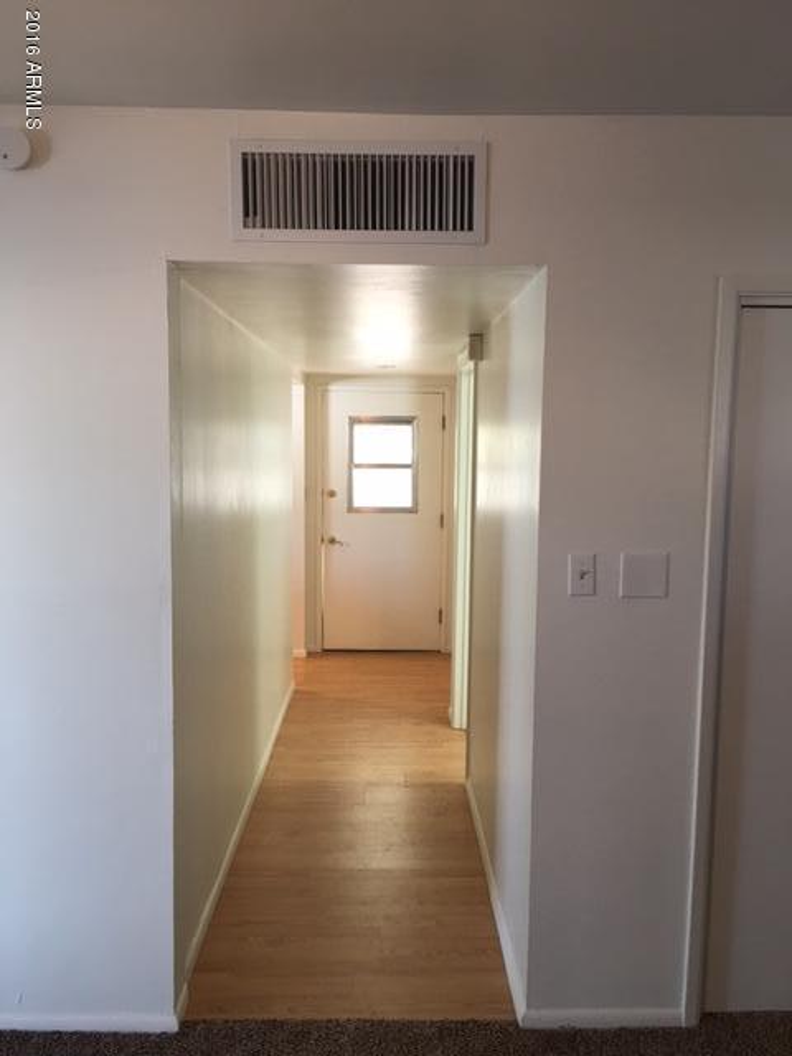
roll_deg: -0.8
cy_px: 528
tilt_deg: -5.2
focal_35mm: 29
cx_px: 396
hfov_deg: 48.2
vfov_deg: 61.7
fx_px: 885
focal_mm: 4.15
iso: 25
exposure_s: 1/15
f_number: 2.2
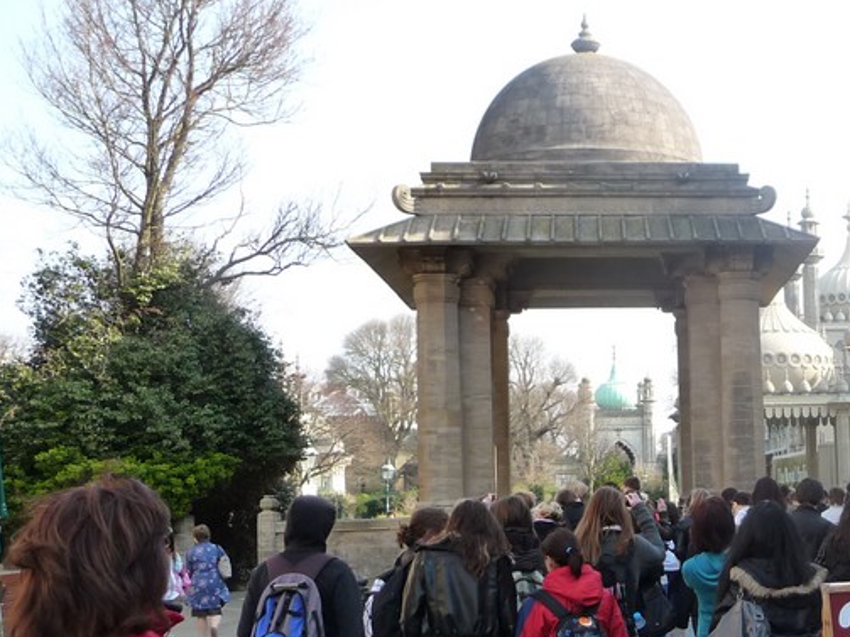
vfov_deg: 25.4
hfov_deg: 31.5
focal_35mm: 57
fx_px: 1399
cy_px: 463
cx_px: 826
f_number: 3.3
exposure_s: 1/250
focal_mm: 4.7
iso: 160
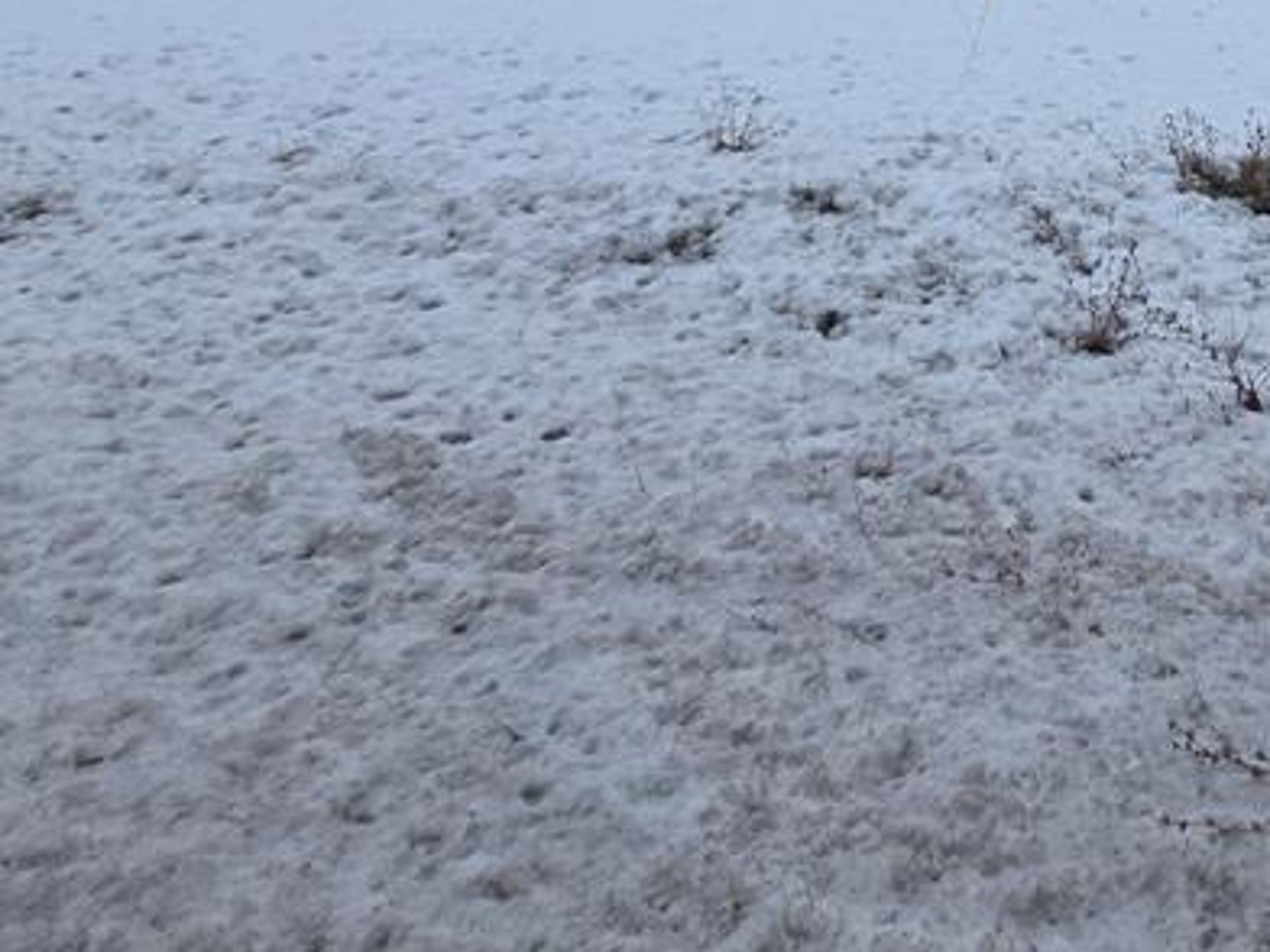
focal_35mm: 34
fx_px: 1247
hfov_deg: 48.4
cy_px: -181
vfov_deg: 34.0
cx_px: 1140
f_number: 1.9
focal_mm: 2.2
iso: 20
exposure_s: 1/382
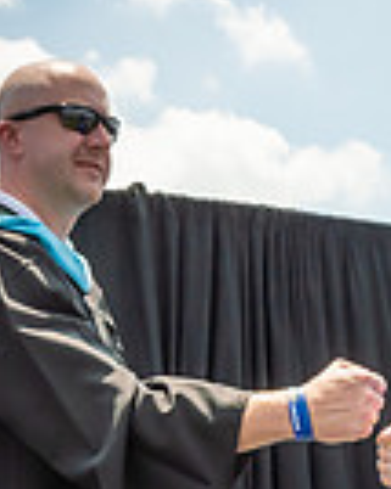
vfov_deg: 13.5
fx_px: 1998
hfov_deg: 11.2
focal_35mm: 138
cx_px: 262
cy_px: 606
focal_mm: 19
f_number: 7.1
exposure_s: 1/800
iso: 200
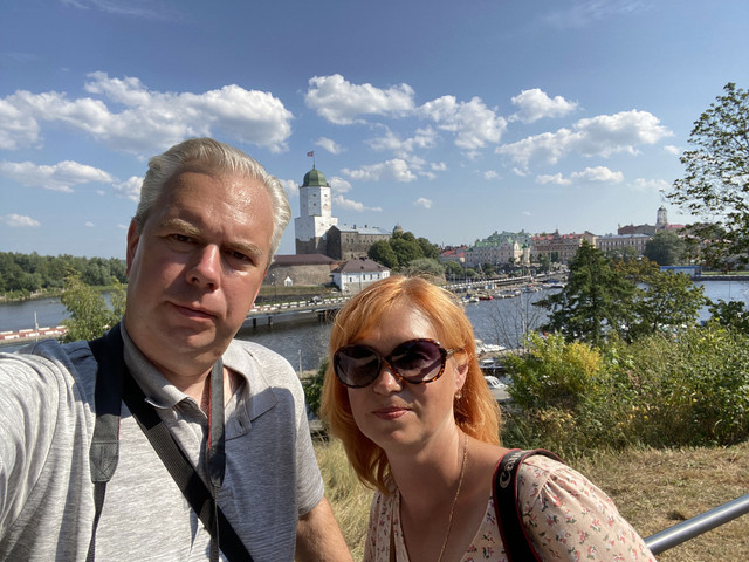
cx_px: 374
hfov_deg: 73.9
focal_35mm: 23
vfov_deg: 58.9
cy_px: 281
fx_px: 498
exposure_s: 1/628
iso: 25
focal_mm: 2.71
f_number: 2.2
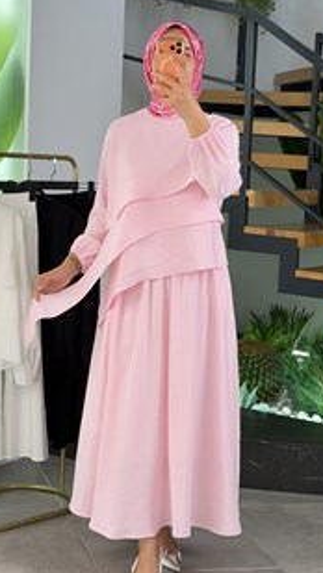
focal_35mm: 70
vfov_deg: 30.1
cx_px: 100
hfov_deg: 17.2
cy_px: 248
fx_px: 1065
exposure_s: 1/121
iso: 50
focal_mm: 6.76
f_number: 1.78
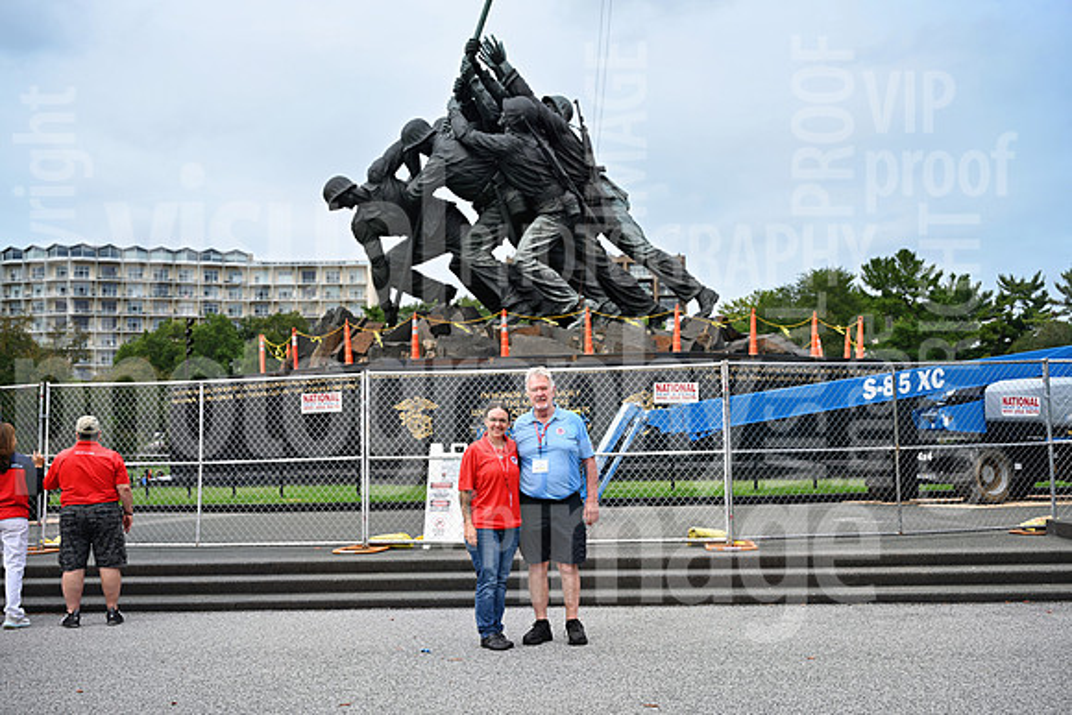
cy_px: 358
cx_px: 536
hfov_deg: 50.7
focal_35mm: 38
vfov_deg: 35.1
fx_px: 1132
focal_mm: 38
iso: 64
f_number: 4
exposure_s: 1/320
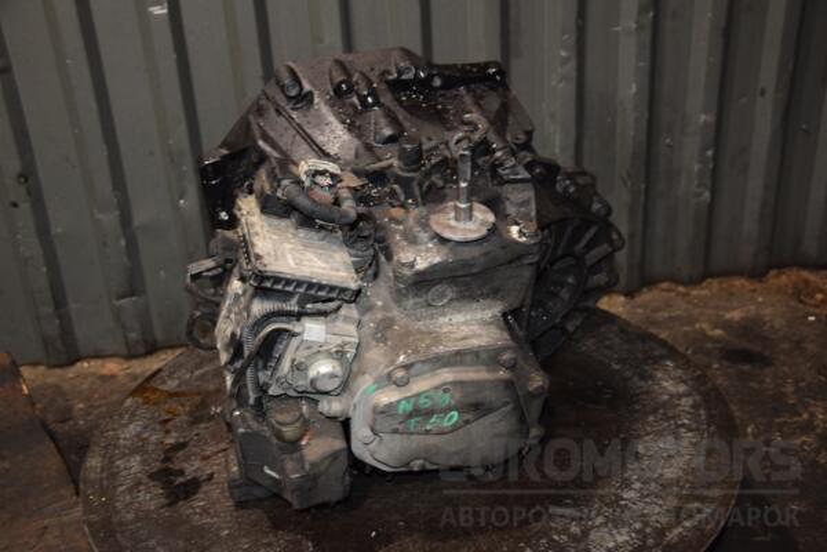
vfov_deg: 31.9
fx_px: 965
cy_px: 276
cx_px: 414
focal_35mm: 42
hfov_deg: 46.4
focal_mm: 28
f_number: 5
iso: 800
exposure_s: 1/60
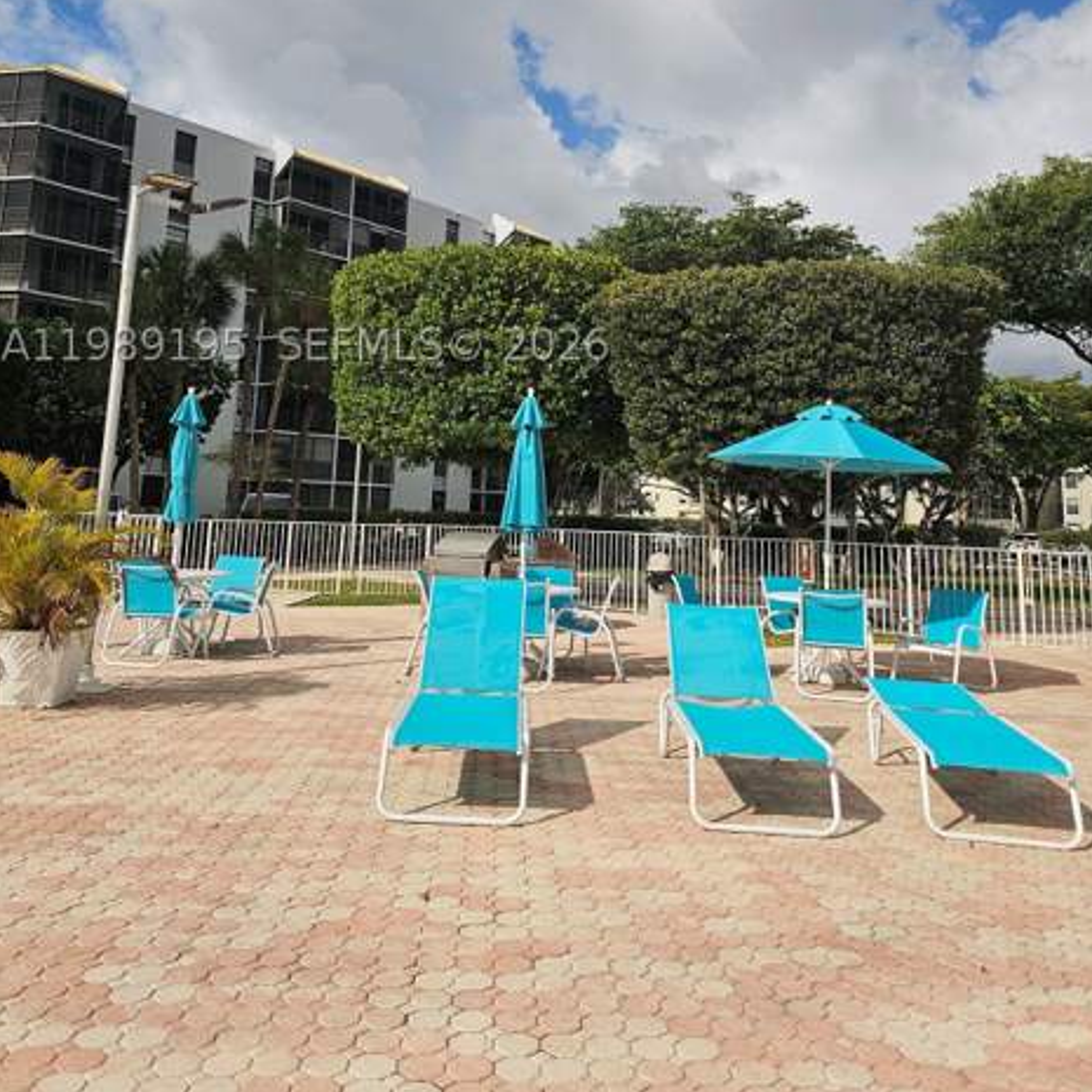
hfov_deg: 57.3
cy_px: 345
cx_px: 554
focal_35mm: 28
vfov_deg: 55.8
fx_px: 999
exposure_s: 1/1751
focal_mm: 6.3
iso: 10
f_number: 1.7
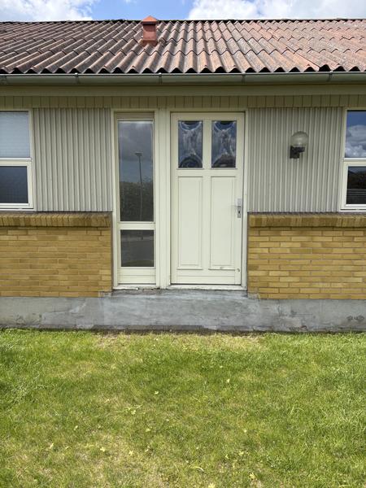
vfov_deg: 67.3
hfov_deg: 53.1
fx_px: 367
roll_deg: -1.4
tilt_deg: -5.5
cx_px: 183
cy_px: 244
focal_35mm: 26
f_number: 1.6
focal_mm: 5.96
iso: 50
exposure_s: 1/2364
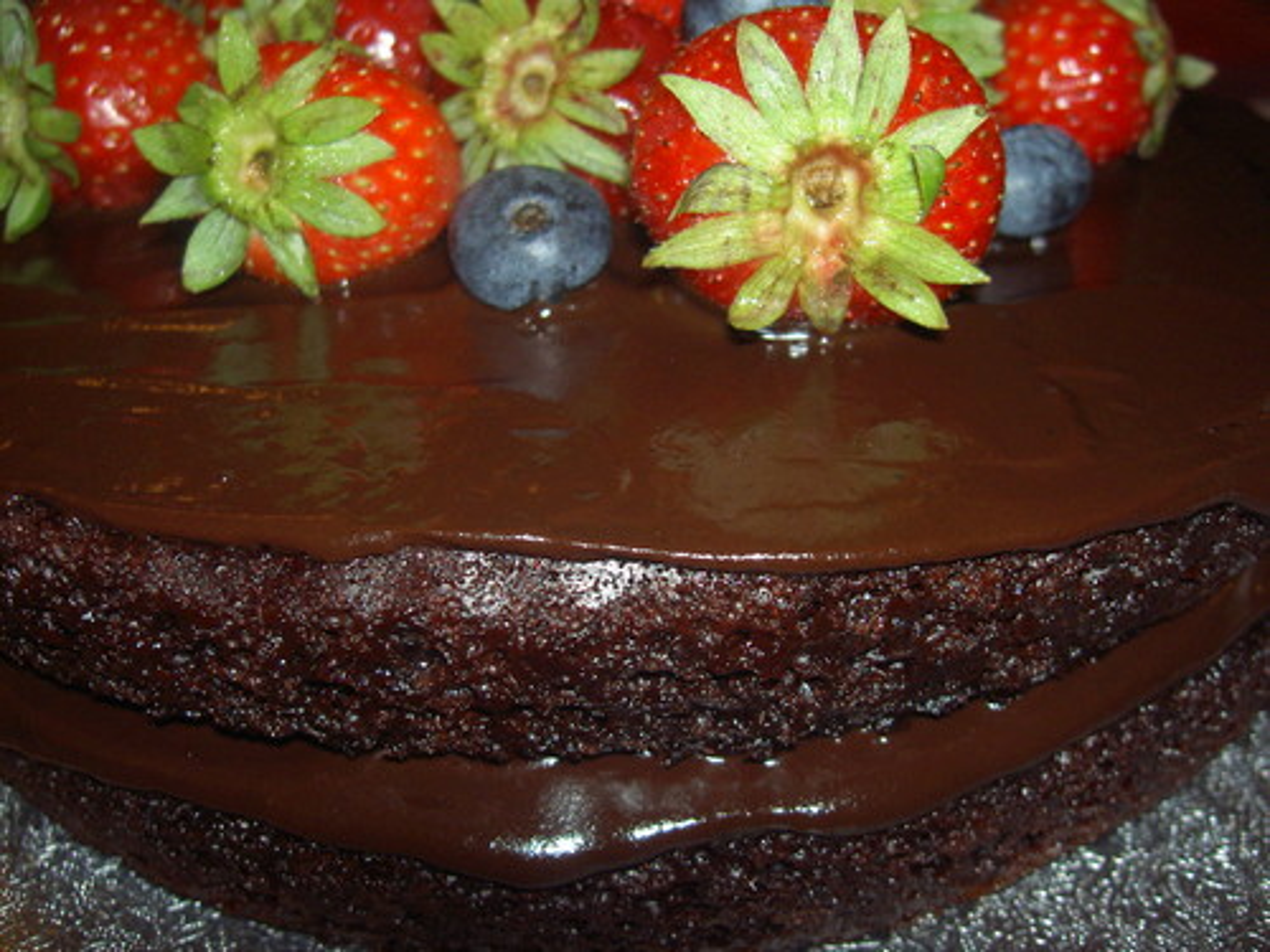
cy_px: 476
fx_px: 1431
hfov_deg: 47.9
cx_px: 635
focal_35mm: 39
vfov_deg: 36.8
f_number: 2.8
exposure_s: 1/60
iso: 100
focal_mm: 8
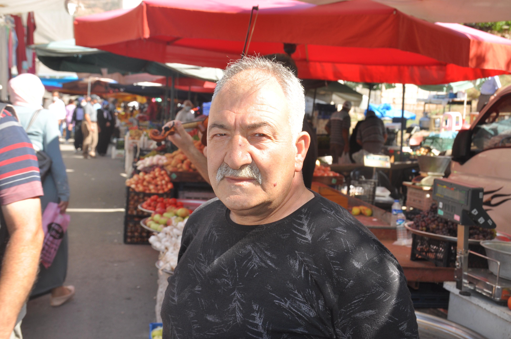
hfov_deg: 38.9
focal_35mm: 51
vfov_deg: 26.4
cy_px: 170
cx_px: 256
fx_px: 723
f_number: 8
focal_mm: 34
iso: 320
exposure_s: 1/200
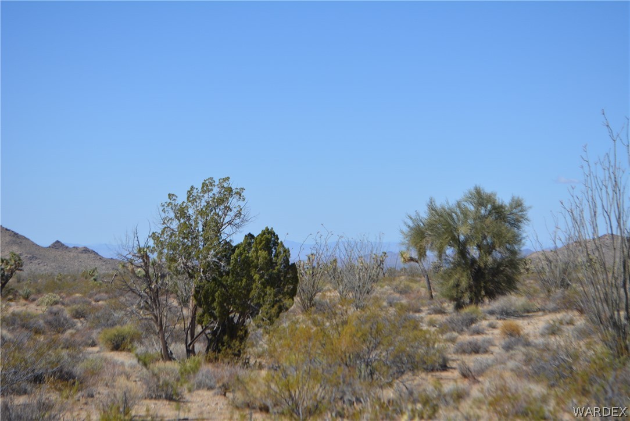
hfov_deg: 24.6
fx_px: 1444
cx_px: 315
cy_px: 210
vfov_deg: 16.6
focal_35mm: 82
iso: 400
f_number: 7.1
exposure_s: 1/1600
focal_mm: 55
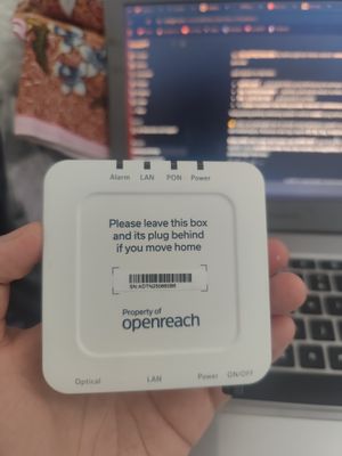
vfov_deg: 73.9
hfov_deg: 58.9
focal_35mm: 23
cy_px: 228
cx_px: 171
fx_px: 303
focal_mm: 6.19
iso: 1600
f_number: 1.65
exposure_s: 1/50
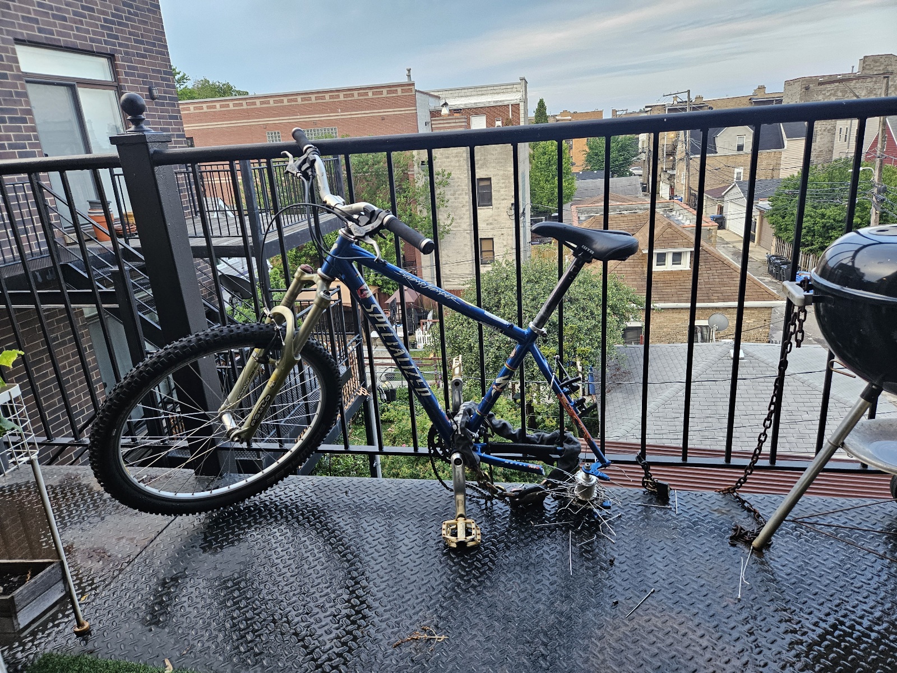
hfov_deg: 73.9
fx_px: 596
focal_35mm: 23
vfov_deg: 58.9
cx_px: 448
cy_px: 336
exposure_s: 1/120
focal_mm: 5.4
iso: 250
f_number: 1.8
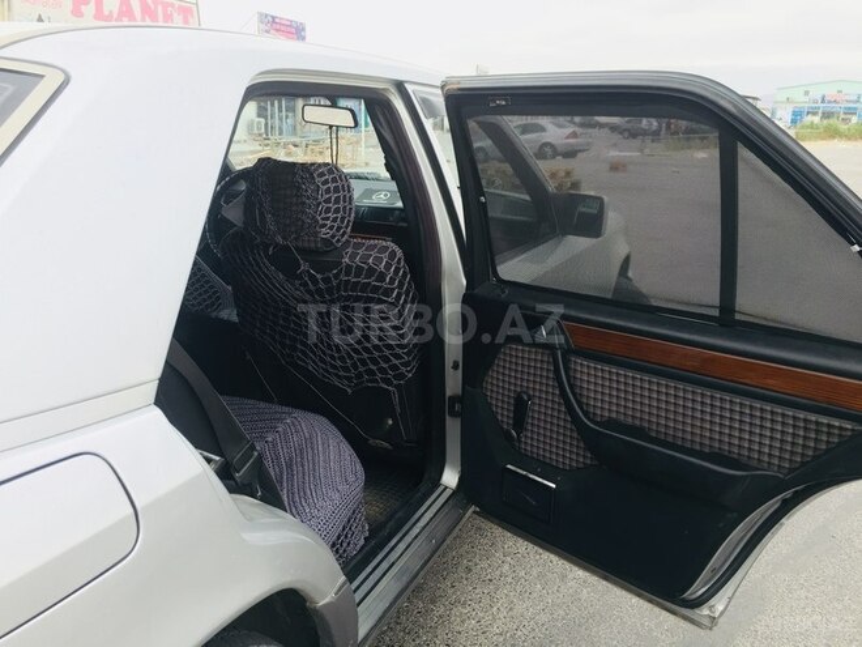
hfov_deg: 61.7
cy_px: 324
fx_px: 722
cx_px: 431
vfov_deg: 48.2
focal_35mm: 29
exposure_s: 1/100
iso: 40
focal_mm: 4.15
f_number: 2.2
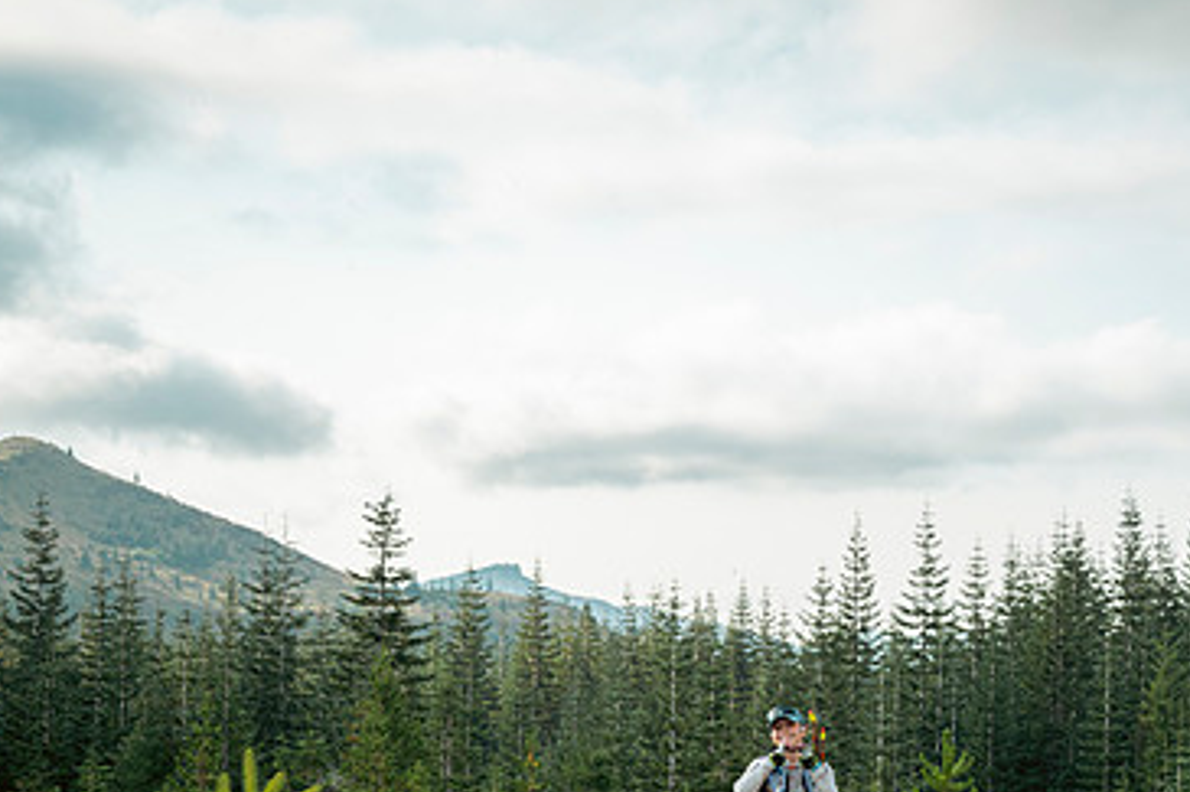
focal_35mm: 70
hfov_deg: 28.7
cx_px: 766
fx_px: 2313
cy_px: 614
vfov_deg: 19.3
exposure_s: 1/1600
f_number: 2.8
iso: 100
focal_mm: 44
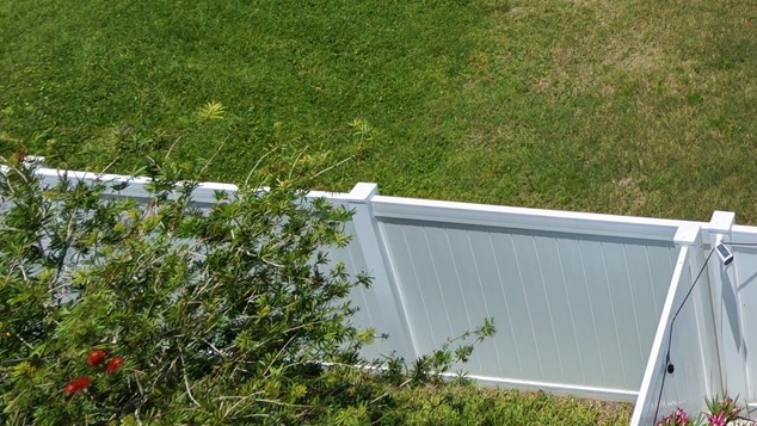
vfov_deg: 21.8
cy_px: -242
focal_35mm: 44
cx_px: 934
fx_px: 883
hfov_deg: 35.3
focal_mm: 3.05
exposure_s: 1/3200
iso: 250
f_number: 2.2
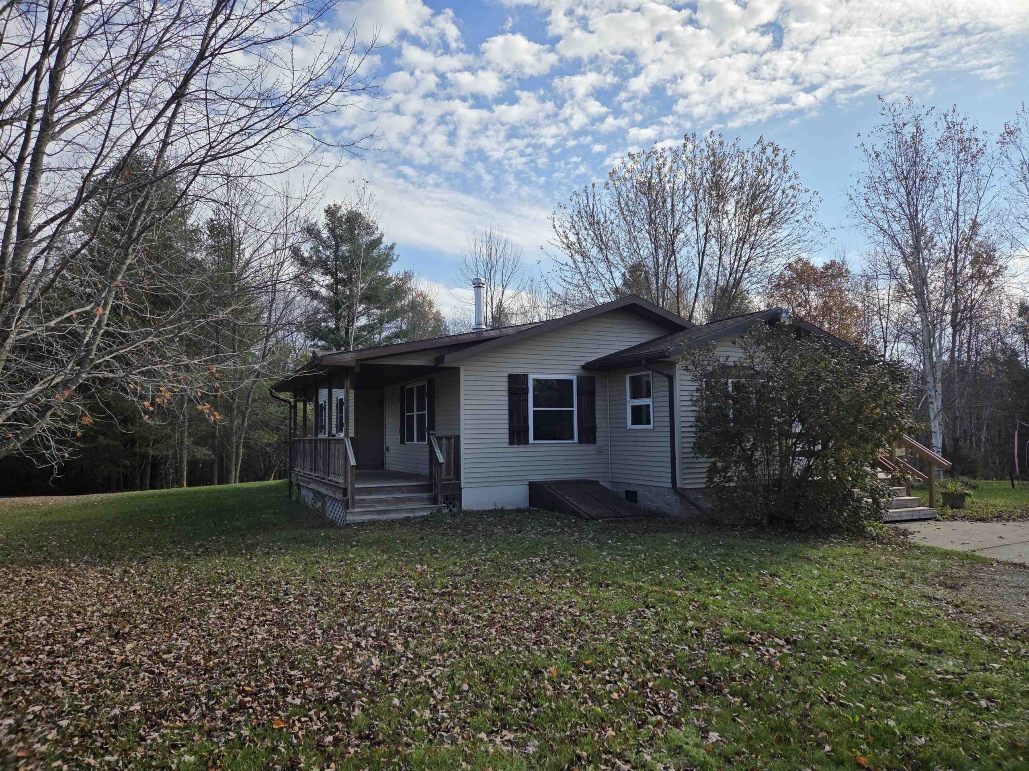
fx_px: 684
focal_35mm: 23
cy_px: 386
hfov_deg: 73.9
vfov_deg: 58.9
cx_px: 514
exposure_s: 1/5129
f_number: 1.8
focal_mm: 5.4
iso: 80
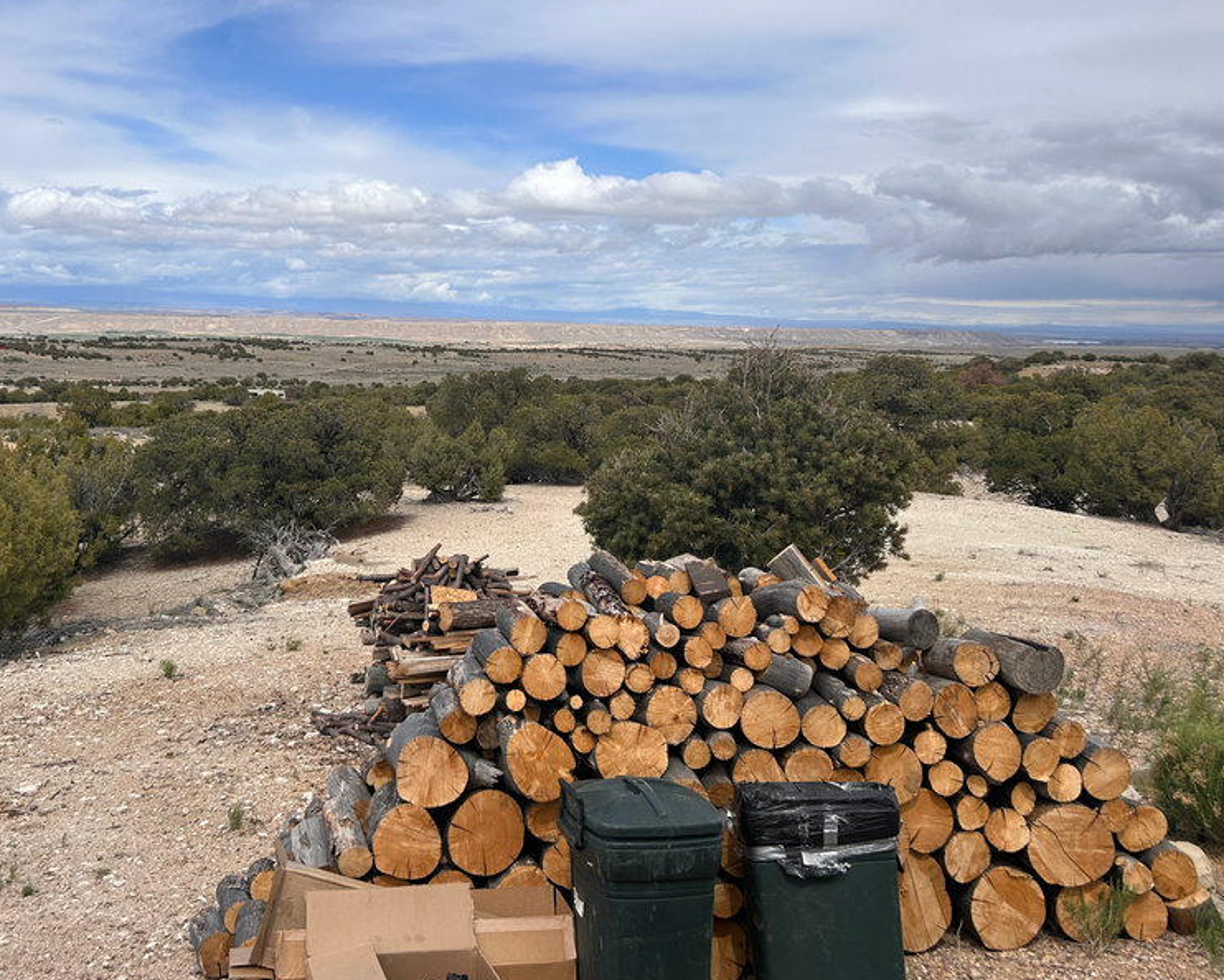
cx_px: 445
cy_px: 378
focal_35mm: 35
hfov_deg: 50.9
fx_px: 1268
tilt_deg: -3.3
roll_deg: -1.4
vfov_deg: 42.0
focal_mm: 5.7
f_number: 1.5
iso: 50
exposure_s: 1/6993
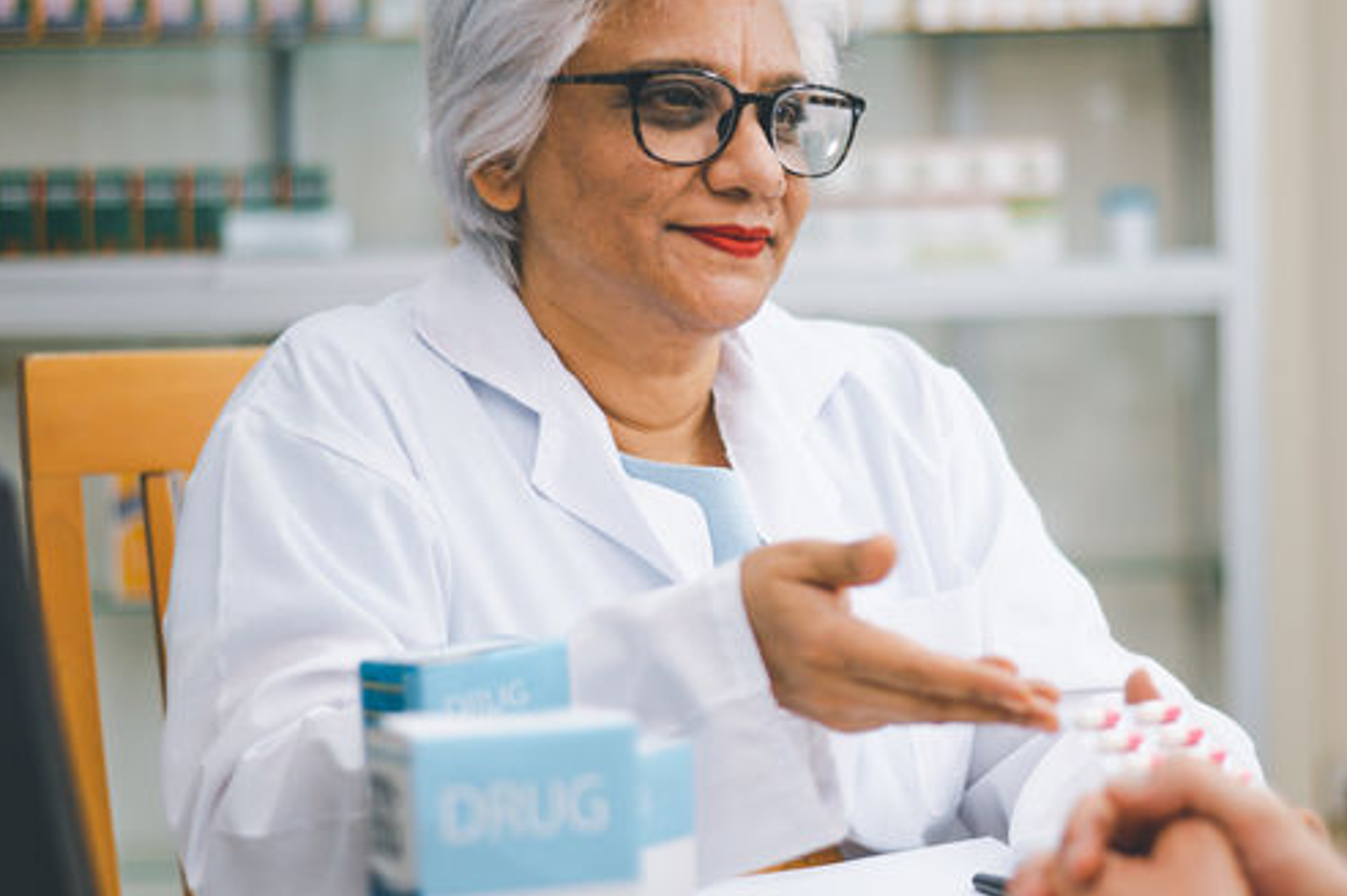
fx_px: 3216
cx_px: 866
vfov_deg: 15.9
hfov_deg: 23.6
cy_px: 421
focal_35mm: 86
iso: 280
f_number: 2
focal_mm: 50
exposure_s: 1/250
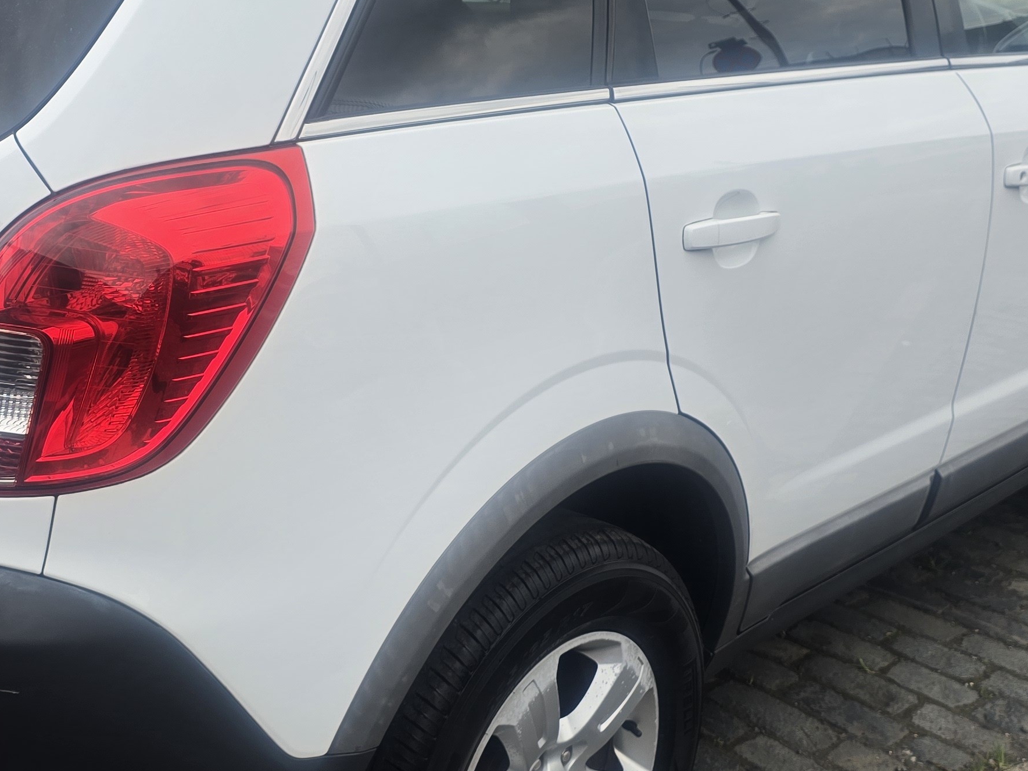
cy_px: 431
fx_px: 1544
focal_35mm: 52
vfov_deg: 28.0
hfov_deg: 36.2
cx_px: 292
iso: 16
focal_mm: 6.3
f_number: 1.7
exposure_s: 1/180
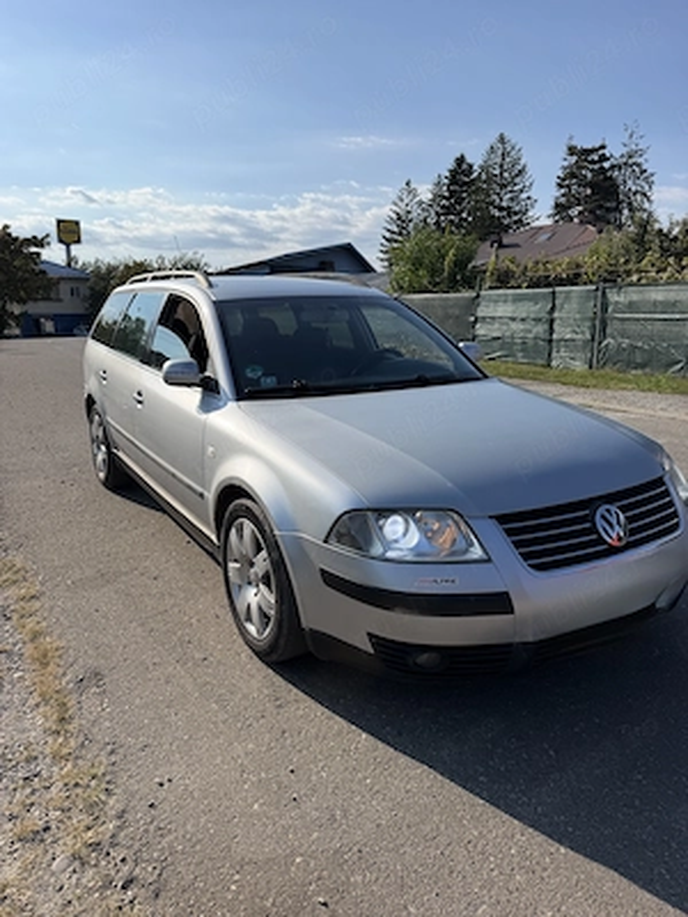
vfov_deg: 71.6
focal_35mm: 24
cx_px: 344
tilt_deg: -12.0
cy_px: 458
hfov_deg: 56.8
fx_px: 636
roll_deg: -0.8
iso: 80
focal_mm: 6.76
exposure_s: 1/6711
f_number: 1.78
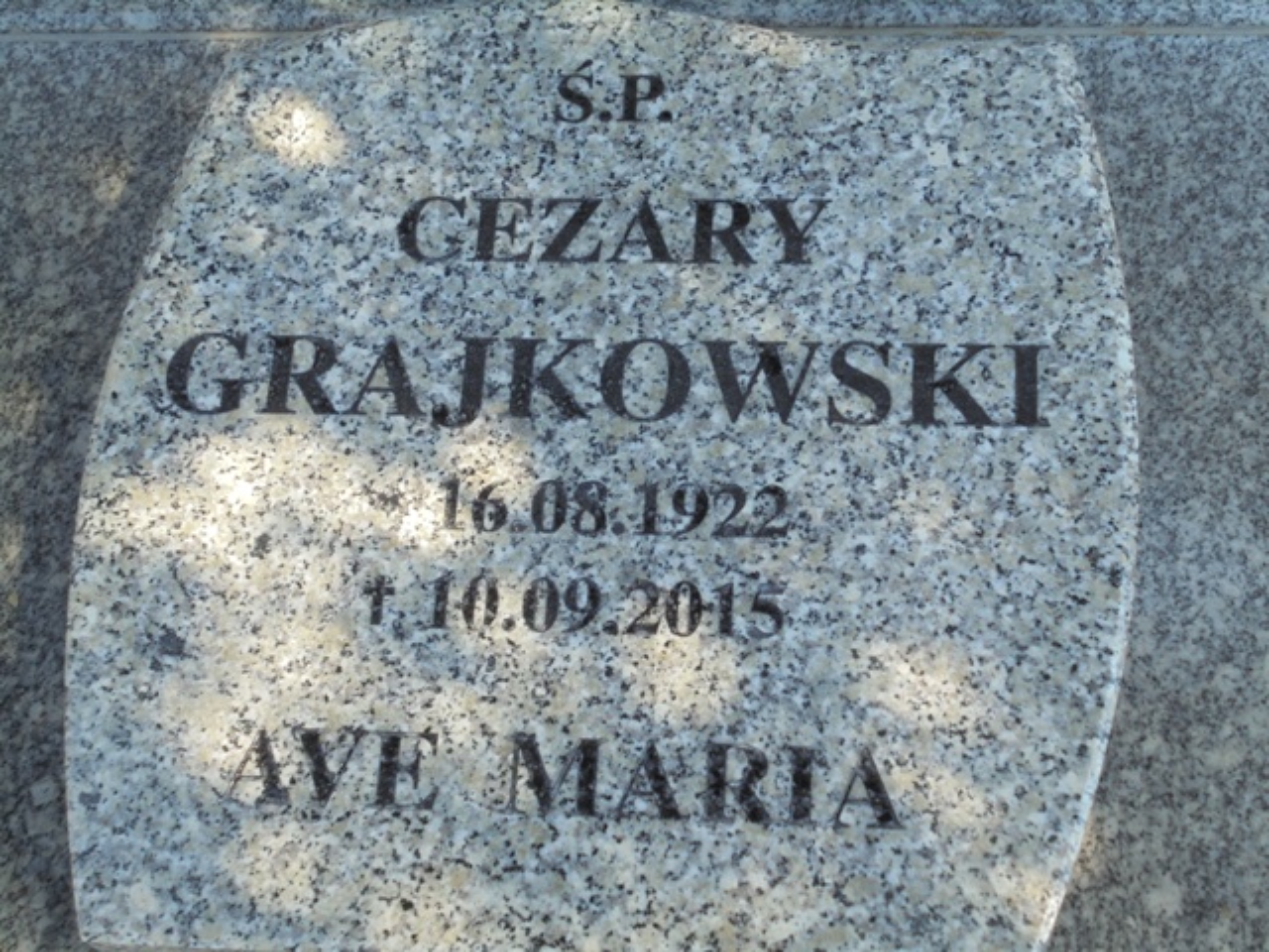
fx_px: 2053
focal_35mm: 56
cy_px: 476
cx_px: 634
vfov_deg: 26.1
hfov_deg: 34.3
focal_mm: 10.1
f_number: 5.2
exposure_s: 1/100
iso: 100
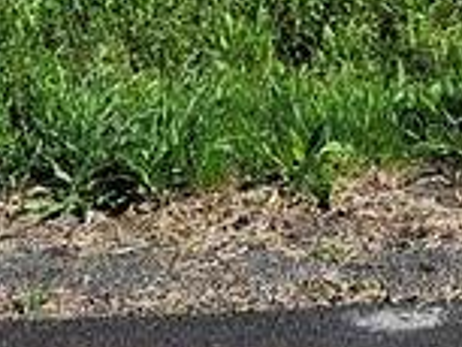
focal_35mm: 154
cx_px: 767
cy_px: -229
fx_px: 2057
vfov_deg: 9.3
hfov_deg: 12.0
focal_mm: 5.4
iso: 25
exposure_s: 1/2198
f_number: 1.8
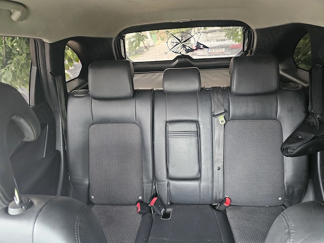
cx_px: 162
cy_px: 122
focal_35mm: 23
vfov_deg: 58.9
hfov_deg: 73.9
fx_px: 215
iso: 800
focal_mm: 6.3
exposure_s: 1/100
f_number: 1.7
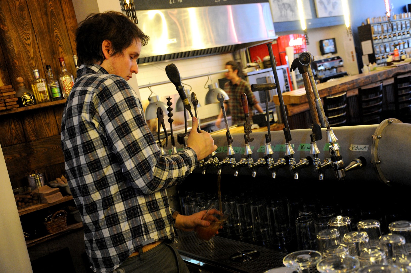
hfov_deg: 49.6
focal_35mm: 39
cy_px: 136
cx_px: 206
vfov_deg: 34.1
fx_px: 445
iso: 1400
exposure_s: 1/30
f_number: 4
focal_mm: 26
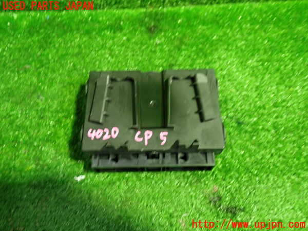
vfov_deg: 46.8
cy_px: 116
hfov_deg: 60.0
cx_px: 154
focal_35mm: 30
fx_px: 267
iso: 400
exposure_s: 1/30
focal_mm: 5.4
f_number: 2.3
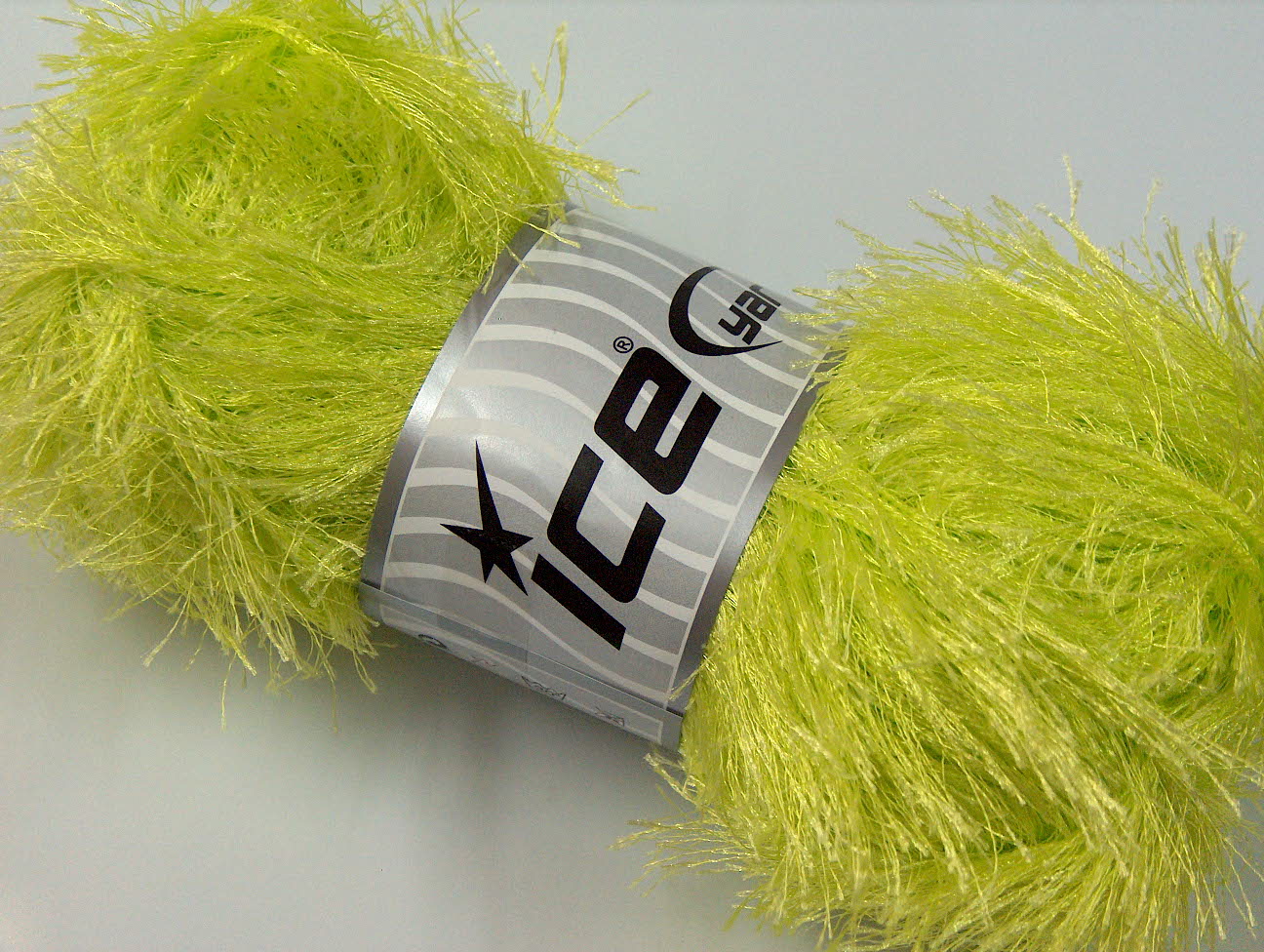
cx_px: 632
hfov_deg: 36.8
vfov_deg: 28.1
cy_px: 476
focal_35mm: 52
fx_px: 1902
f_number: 2.8
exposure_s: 1/19.4
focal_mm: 10.64
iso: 200
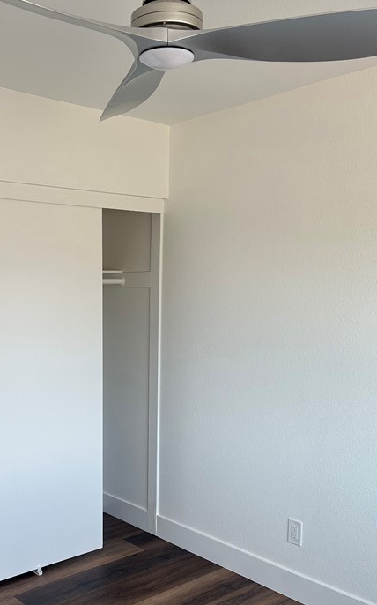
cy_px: 400
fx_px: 625
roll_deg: -1.2
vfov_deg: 50.7
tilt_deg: -9.1
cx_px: 133
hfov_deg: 33.3
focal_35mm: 38
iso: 80
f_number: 1.78
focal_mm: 6.86
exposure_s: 1/121
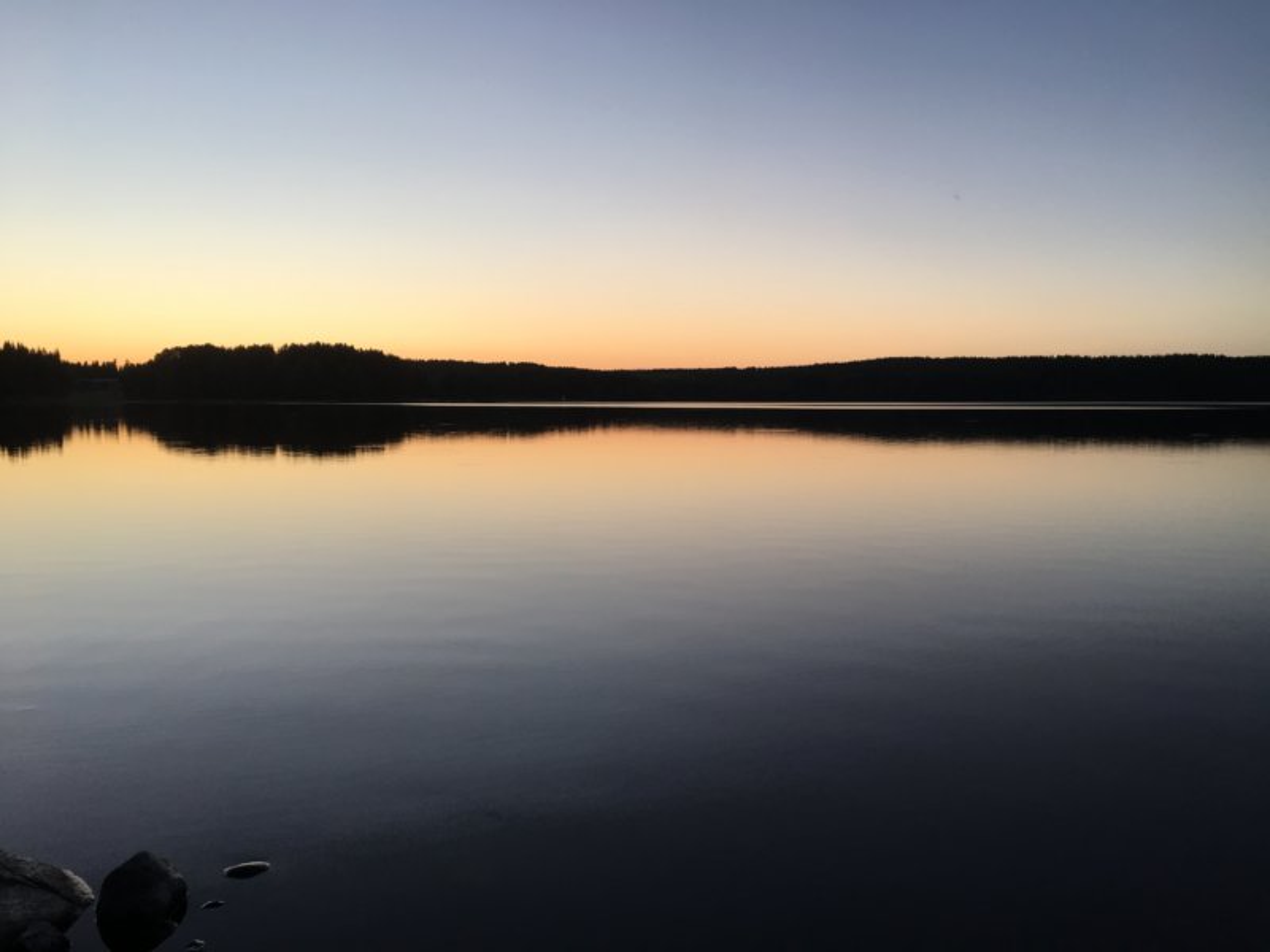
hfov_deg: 61.7
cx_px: 635
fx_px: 1064
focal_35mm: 29
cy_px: 476
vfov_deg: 48.2
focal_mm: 4.15
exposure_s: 1/100
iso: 40
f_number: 2.2
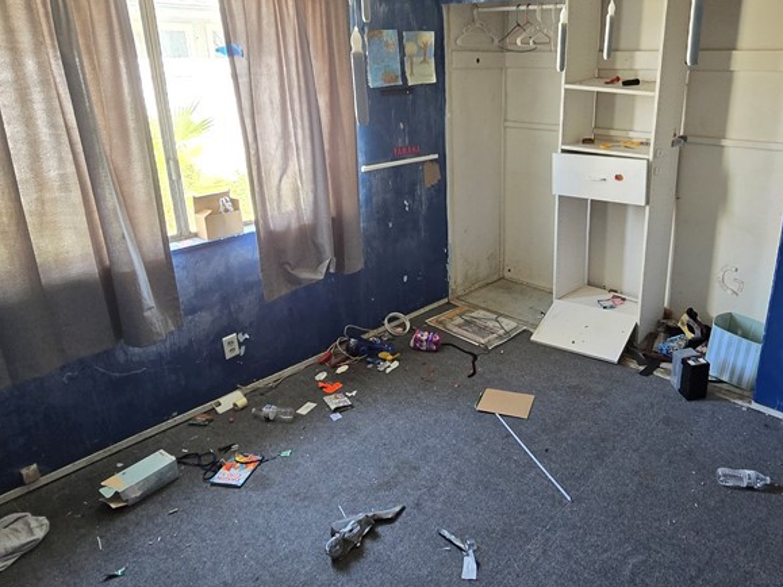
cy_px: 235
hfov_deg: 72.8
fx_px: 520
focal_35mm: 23
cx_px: 484
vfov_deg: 58.4
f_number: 2.2
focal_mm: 2.2
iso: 500
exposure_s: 1/60
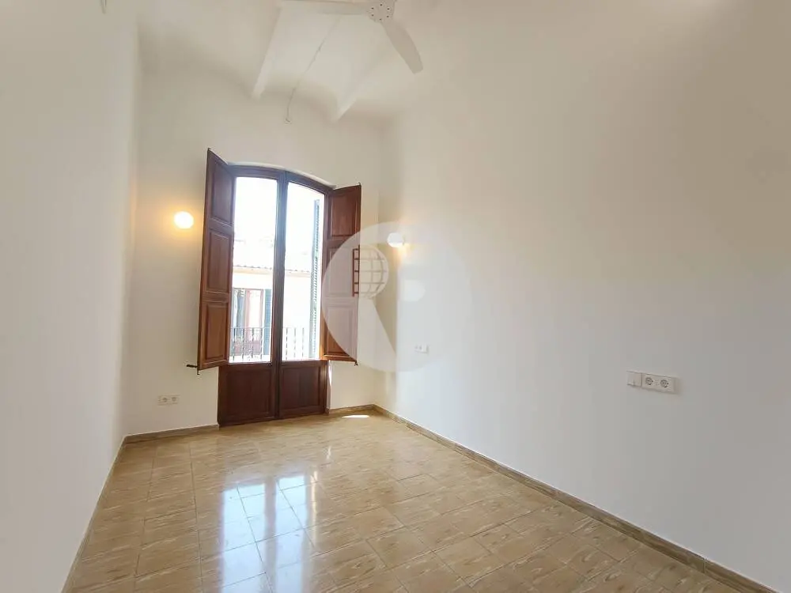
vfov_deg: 78.1
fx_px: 366
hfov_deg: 94.5
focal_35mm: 16
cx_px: 396
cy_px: 296
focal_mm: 1.65
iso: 80
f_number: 2.2
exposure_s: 1/50
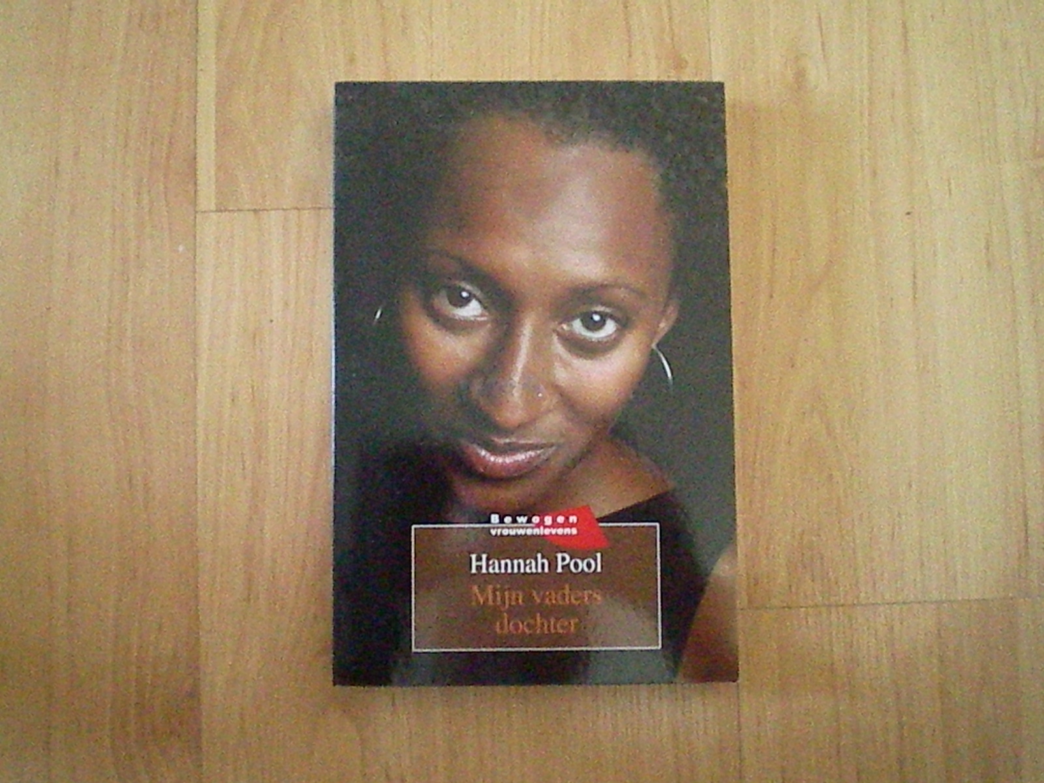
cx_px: 522
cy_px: 392
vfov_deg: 37.7
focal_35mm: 38
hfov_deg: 49.0
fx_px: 1146
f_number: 3.1
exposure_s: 1/50
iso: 2637
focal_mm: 6.3
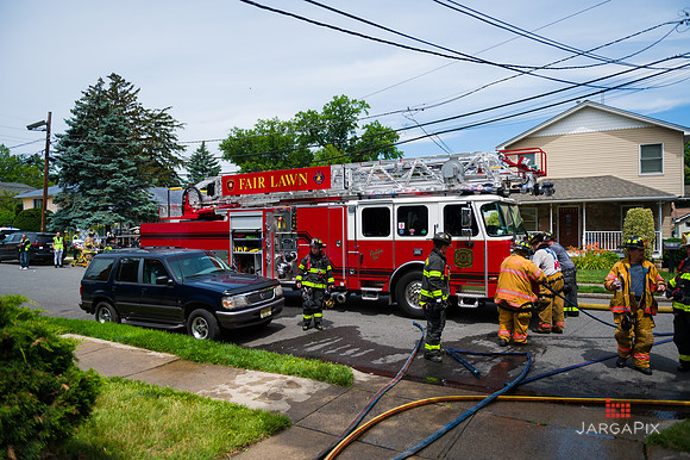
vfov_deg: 53.1
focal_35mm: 24
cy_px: 230
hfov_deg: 73.8
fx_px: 460
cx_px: 345
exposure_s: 1/5000
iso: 200
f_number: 3.2
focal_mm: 24
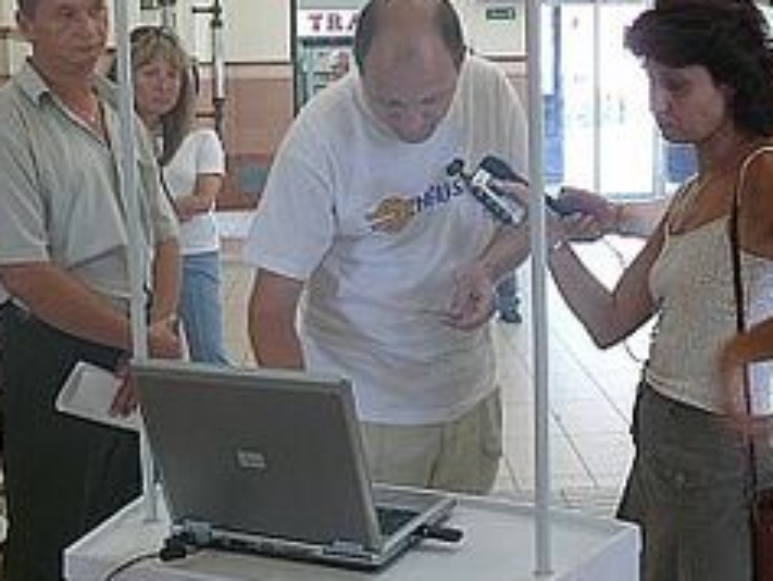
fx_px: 1318
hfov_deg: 32.6
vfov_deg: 24.8
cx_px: 450
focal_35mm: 59
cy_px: 264
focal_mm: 7.4
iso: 160
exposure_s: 1/30
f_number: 2.8
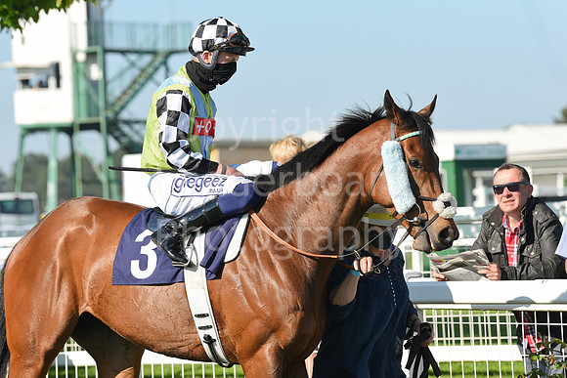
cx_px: 284
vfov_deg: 6.9
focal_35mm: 200
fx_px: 3151
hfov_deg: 10.3
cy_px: 189
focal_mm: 200
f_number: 6.3
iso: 500
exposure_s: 1/1600
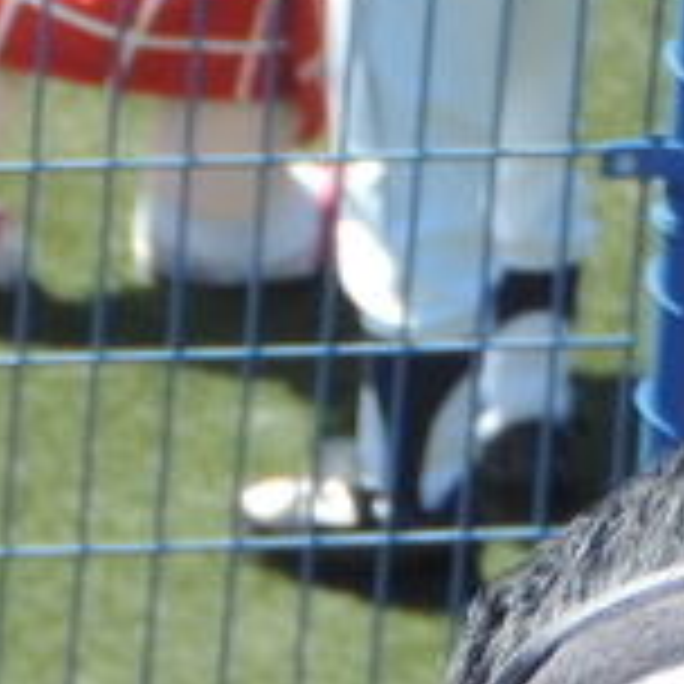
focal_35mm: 859
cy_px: -266
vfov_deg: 2.0
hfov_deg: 2.0
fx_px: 19203
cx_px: -873
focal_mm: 33
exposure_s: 1/160
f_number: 4.6
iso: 80
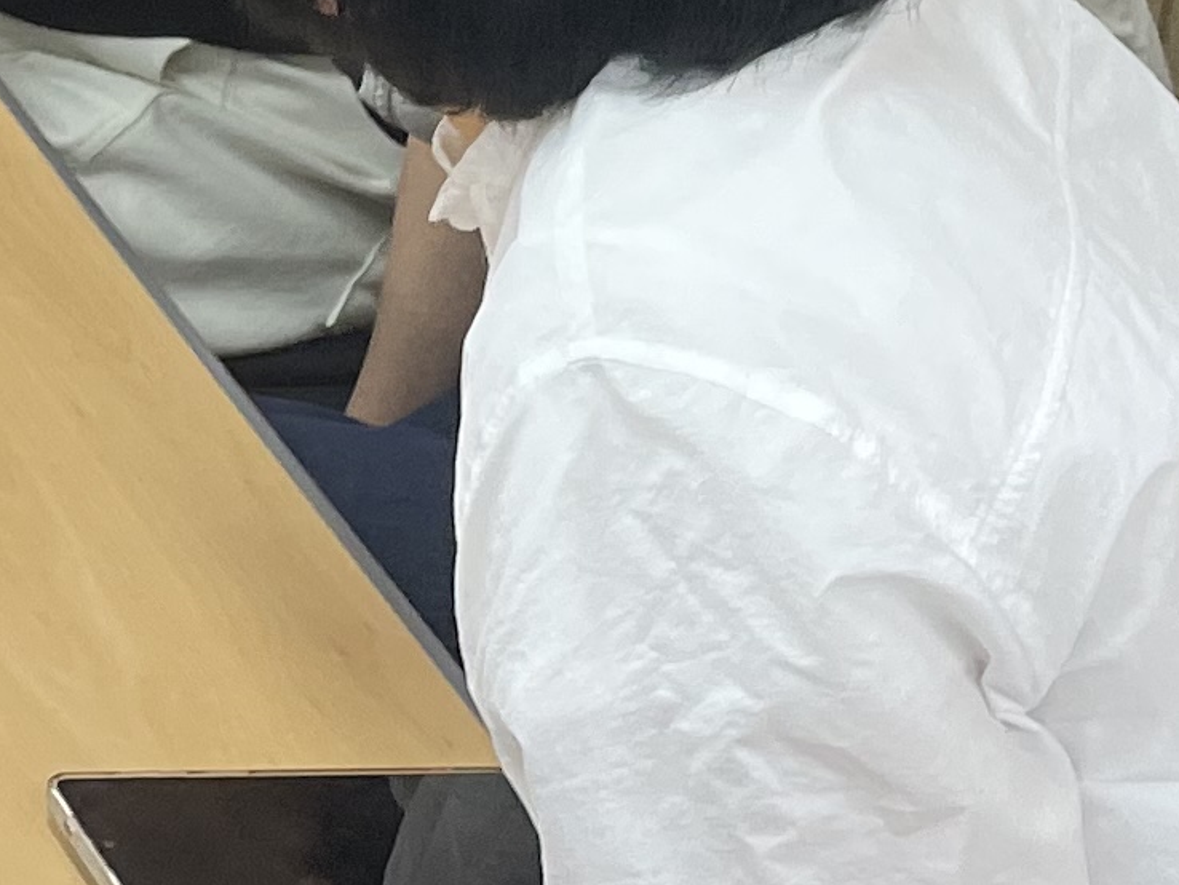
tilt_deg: -10.0
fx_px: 4838
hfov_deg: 12.8
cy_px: -887
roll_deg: -3.5
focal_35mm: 142
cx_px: -844
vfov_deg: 9.7
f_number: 1.6
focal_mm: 4.2
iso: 100
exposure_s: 1/120
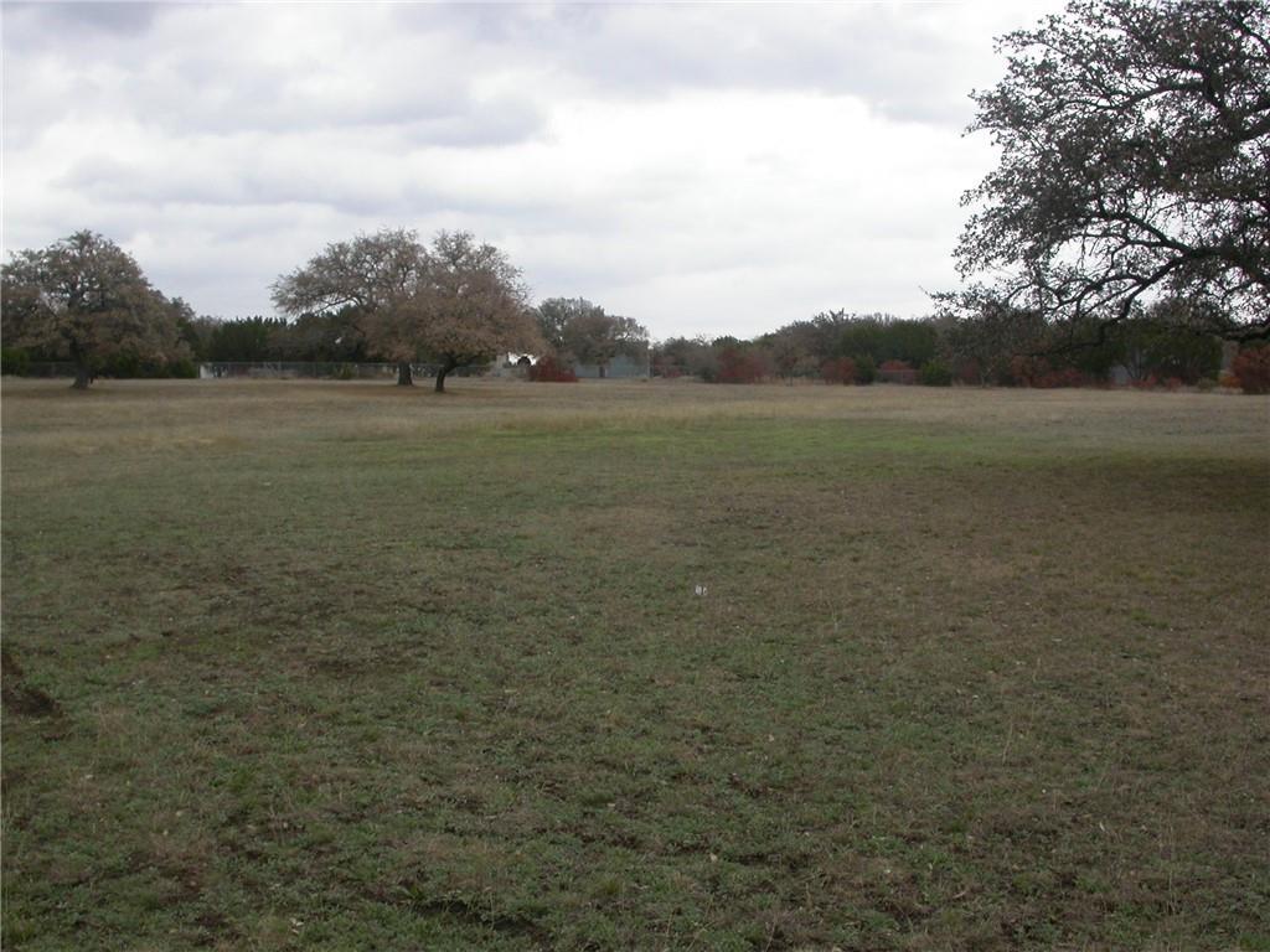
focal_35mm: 38
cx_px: 635
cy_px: 476
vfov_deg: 37.7
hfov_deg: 49.0
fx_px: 1394
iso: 100
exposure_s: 1/201
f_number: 6
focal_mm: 7.85
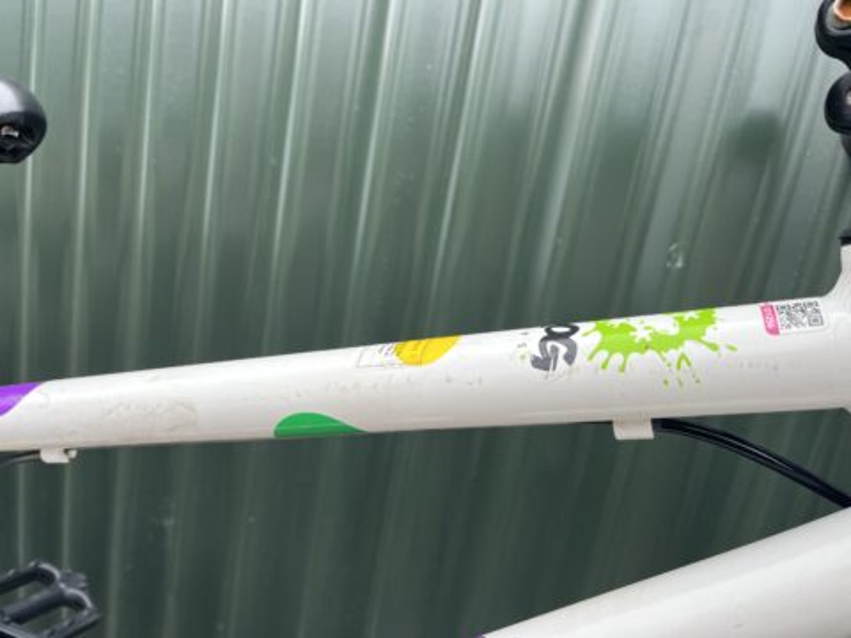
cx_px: 426
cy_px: 319
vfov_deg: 53.1
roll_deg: -9.7
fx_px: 639
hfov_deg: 67.3
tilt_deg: -14.3
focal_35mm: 26
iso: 50
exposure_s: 1/577
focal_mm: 5.1
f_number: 1.6
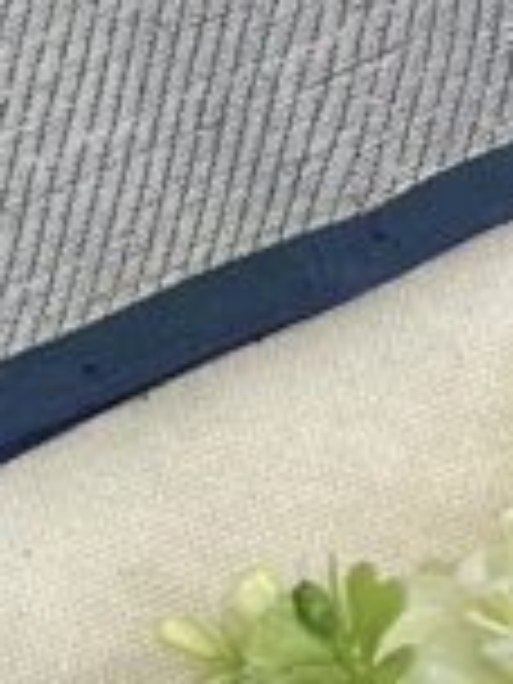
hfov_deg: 7.8
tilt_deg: -73.9
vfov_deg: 10.8
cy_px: -396
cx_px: -752
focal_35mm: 175
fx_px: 3458
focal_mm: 5.1
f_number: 1.6
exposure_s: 1/50
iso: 80
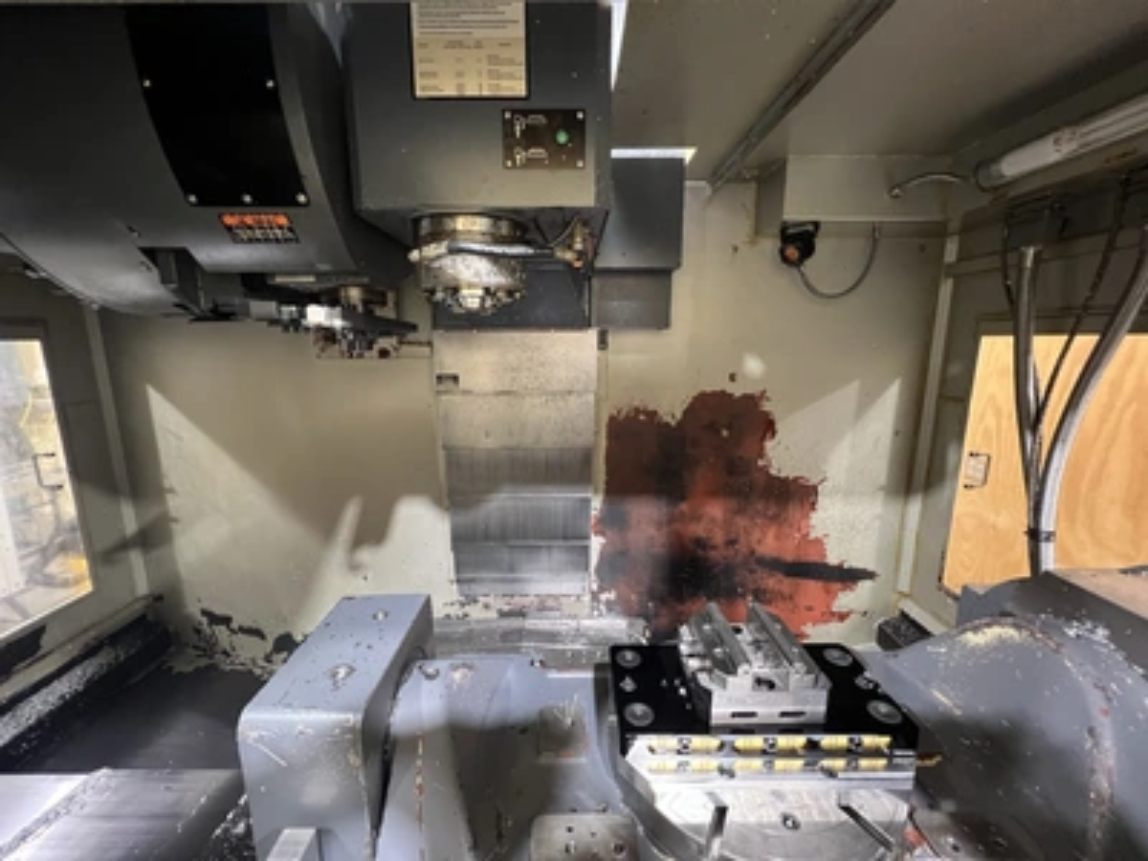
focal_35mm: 13
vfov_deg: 89.9
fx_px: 431
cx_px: 574
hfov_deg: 106.2
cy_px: 430
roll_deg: +0.6
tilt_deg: -11.7
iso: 640
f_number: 1.8
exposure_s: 1/40
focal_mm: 1.57
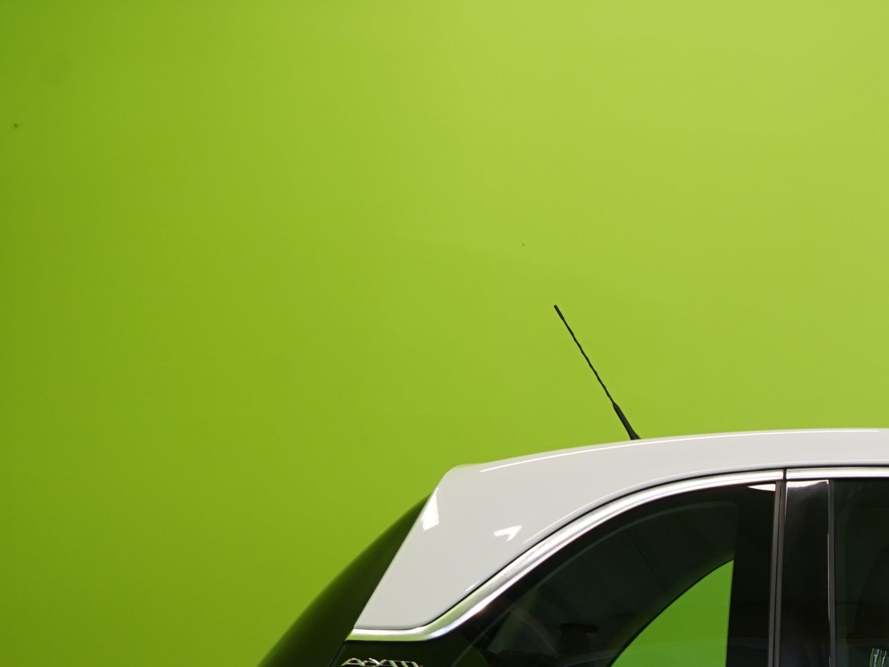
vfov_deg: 12.7
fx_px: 2902
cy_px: 838
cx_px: 1145
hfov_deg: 16.5
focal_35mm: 113
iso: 400
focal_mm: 39
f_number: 6.3
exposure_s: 1/40
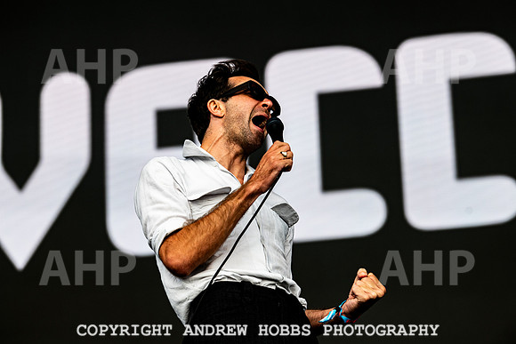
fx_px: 2079
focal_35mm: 145
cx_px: 258
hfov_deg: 14.2
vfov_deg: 9.5
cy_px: 172
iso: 250
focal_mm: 145
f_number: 5
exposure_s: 1/2500
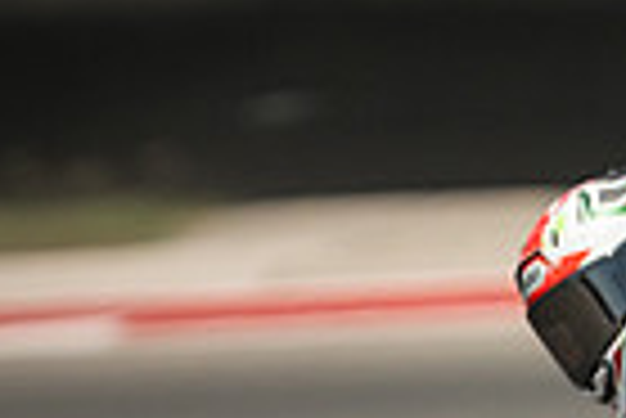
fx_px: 30479
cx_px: 1225
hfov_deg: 1.2
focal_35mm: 1751
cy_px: 645
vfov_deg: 0.8
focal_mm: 280
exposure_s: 1/320
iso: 800
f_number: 2.8
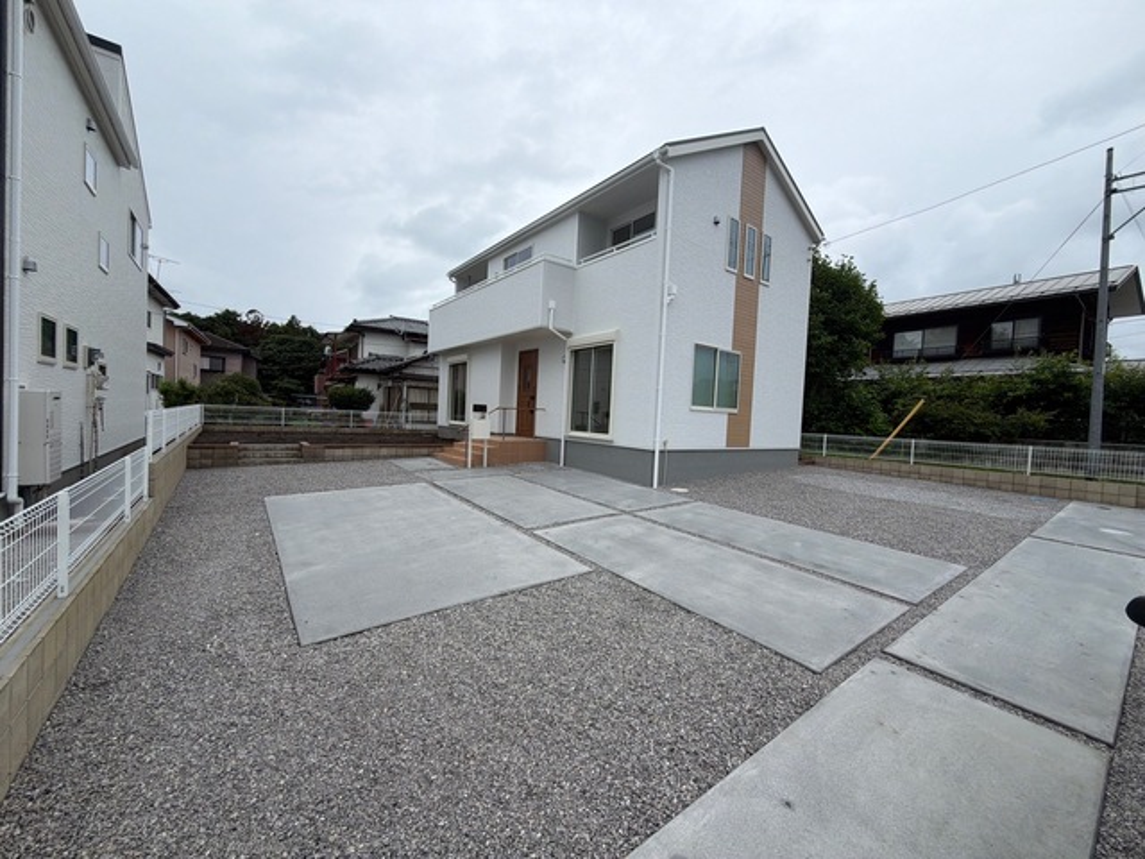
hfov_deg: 102.1
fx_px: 463
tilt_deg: -1.6
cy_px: 430
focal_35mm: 14
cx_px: 572
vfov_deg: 85.7
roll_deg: -1.9
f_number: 2.2
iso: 25
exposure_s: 1/770
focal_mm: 2.22
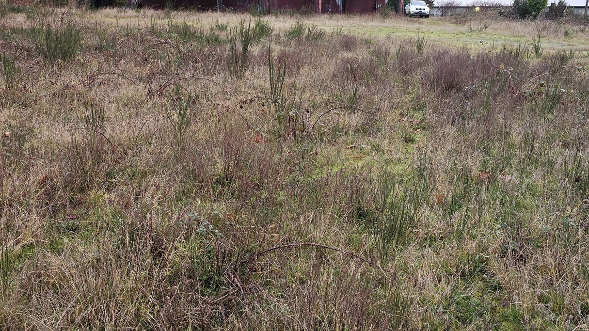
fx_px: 515
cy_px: 127
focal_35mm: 33
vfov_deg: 35.5
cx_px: 304
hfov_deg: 59.5
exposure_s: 1/180
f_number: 1.7
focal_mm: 6.3
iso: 125
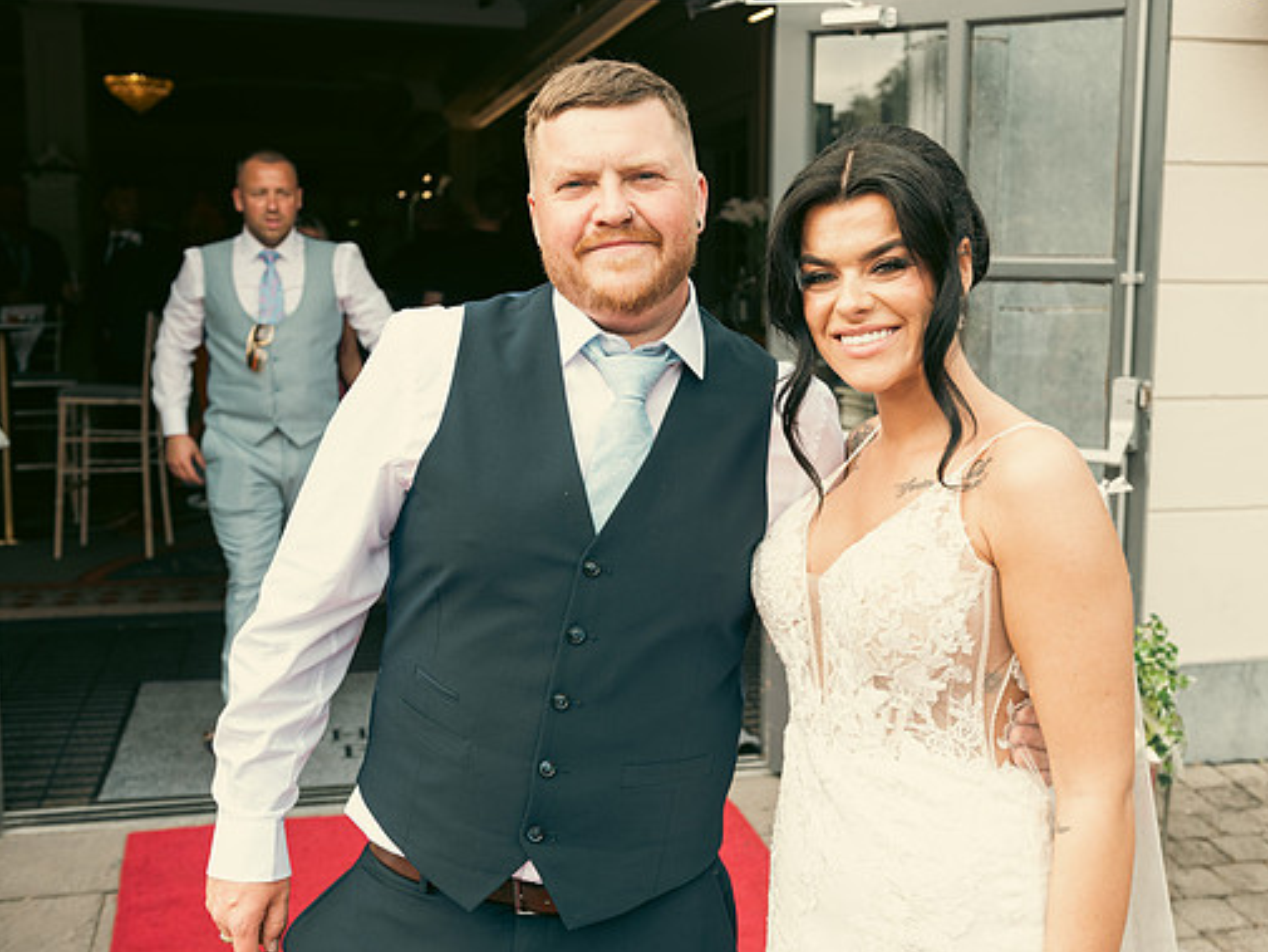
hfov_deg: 44.7
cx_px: 706
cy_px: 476
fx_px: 1539
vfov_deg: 34.4
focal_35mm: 42
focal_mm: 38
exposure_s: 1/160
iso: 160
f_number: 5.6
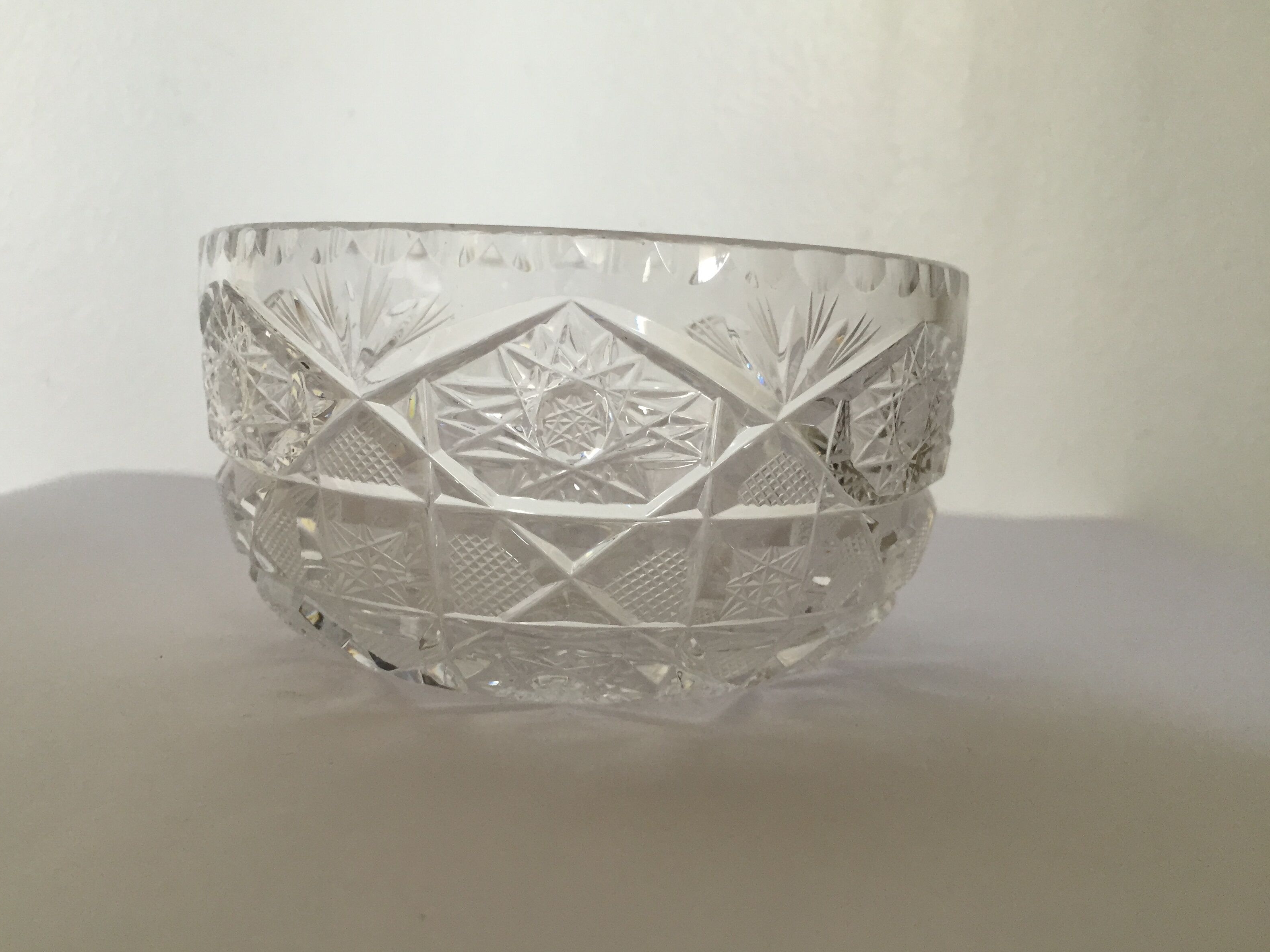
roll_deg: -2.1
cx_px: 615
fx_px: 1101
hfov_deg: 60.0
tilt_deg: -5.7
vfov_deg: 46.8
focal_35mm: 30
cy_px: 473
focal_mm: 4.15
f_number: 2.2
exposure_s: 1/30
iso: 64
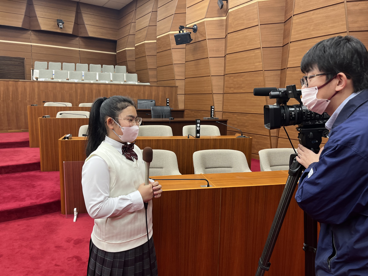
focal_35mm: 26
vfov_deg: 53.1
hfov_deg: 67.3
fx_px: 276
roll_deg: -2.0
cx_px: 184
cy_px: 138
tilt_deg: -7.7
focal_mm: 5.1
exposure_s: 1/60
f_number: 1.6
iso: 125
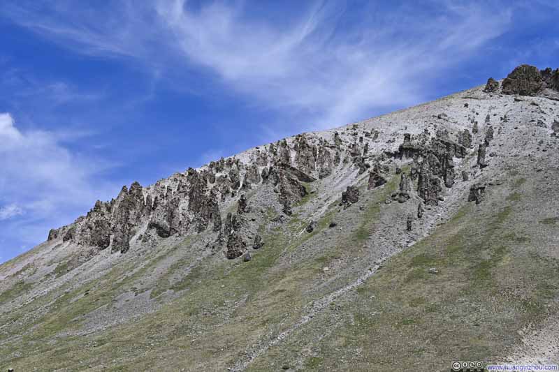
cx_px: 280
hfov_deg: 36.3
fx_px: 854
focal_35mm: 55
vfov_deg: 24.6
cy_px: 186
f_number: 6.3
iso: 64
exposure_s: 1/500
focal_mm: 55
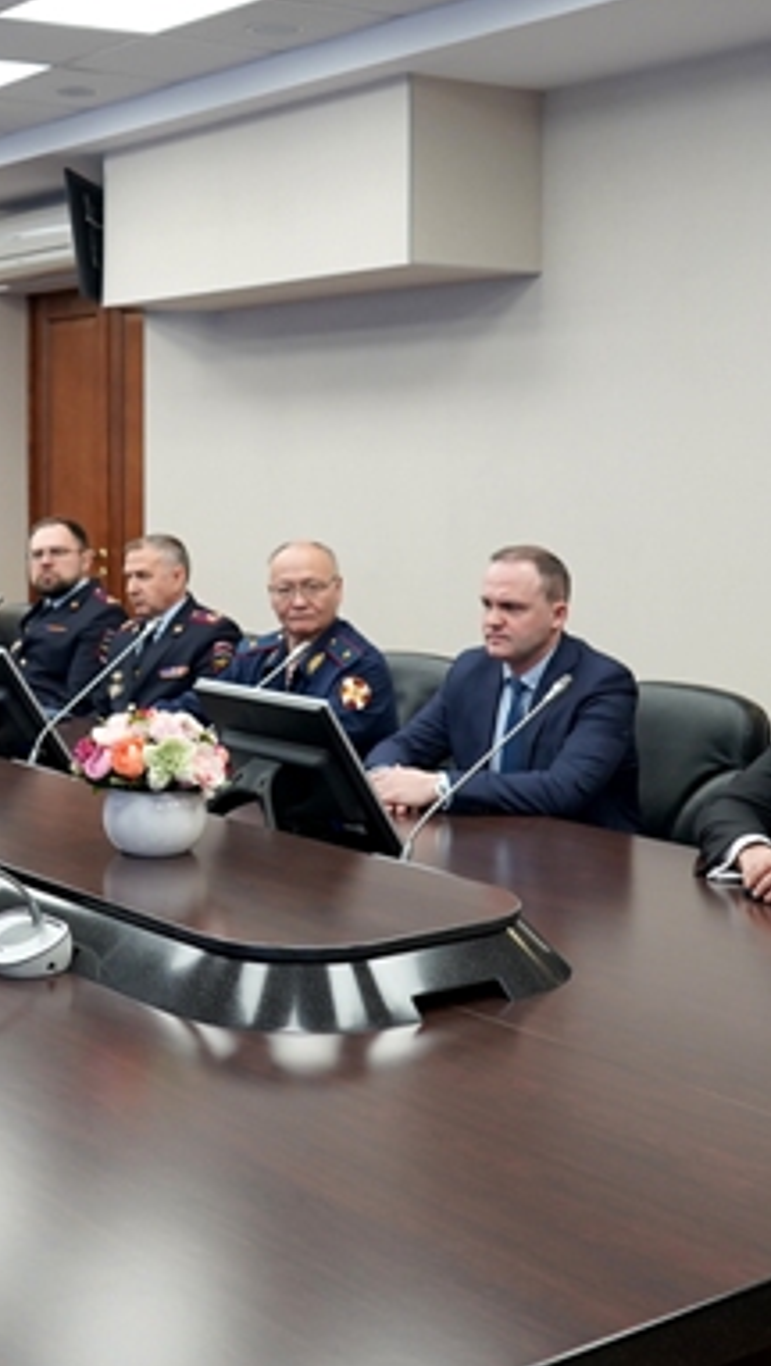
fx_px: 1523
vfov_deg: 48.3
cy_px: 751
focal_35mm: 42
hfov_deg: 26.7
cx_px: -21
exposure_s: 1/160
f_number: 4
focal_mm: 24
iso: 800
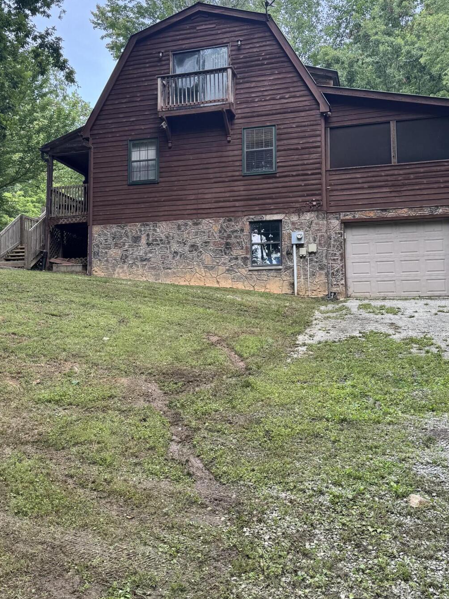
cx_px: 207
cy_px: 262
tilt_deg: +9.0
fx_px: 623
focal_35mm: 36
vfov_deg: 51.2
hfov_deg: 39.6
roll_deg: -0.8
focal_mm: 6.76
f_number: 1.78
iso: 80
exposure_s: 1/387
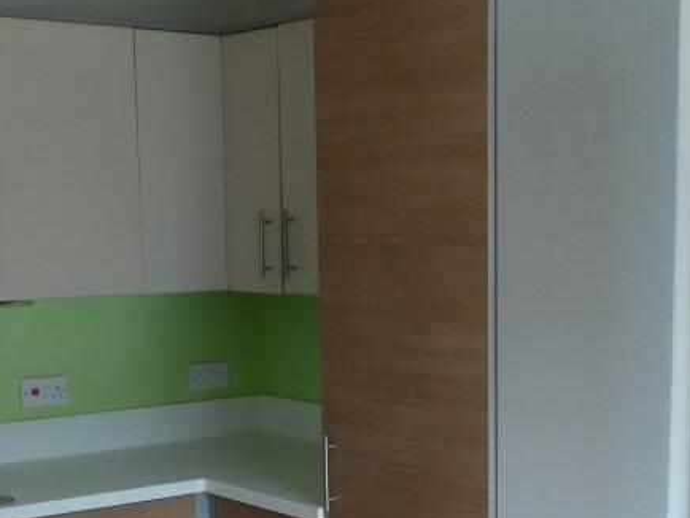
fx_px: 1316
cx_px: 431
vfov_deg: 21.6
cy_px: 501
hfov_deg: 29.3
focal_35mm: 66
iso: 80
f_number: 2
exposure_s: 1/80
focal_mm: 6
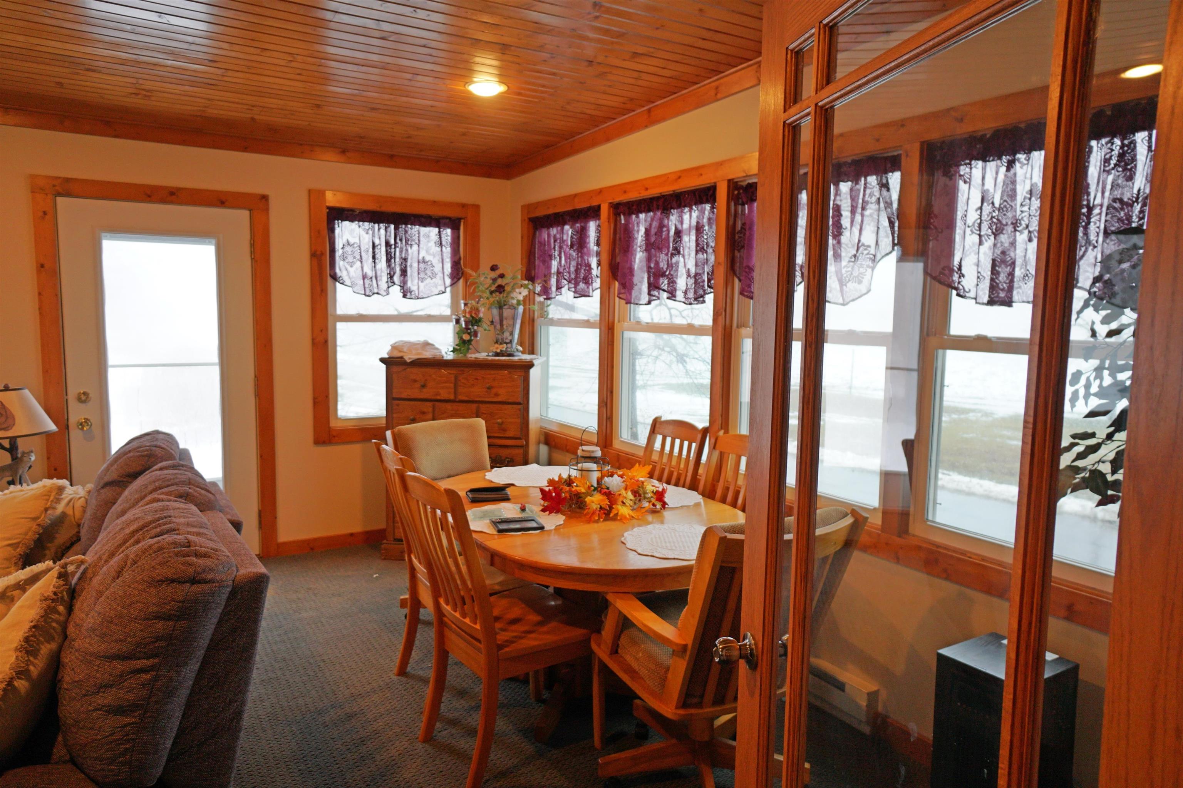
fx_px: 788
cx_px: 592
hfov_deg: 73.8
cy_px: 394
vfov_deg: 53.1
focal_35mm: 24
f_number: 4
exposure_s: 1/60
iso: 320
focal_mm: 16
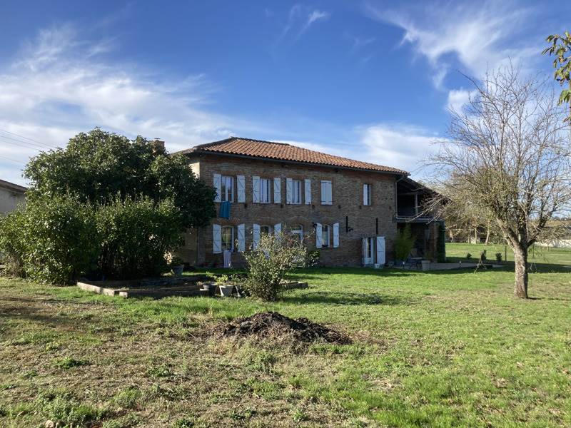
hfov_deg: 63.4
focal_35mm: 28
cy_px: 214
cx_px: 286
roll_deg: -0.1
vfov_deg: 49.7
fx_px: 462
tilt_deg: +1.0
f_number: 1.8
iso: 20
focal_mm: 3.99
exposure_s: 1/1372
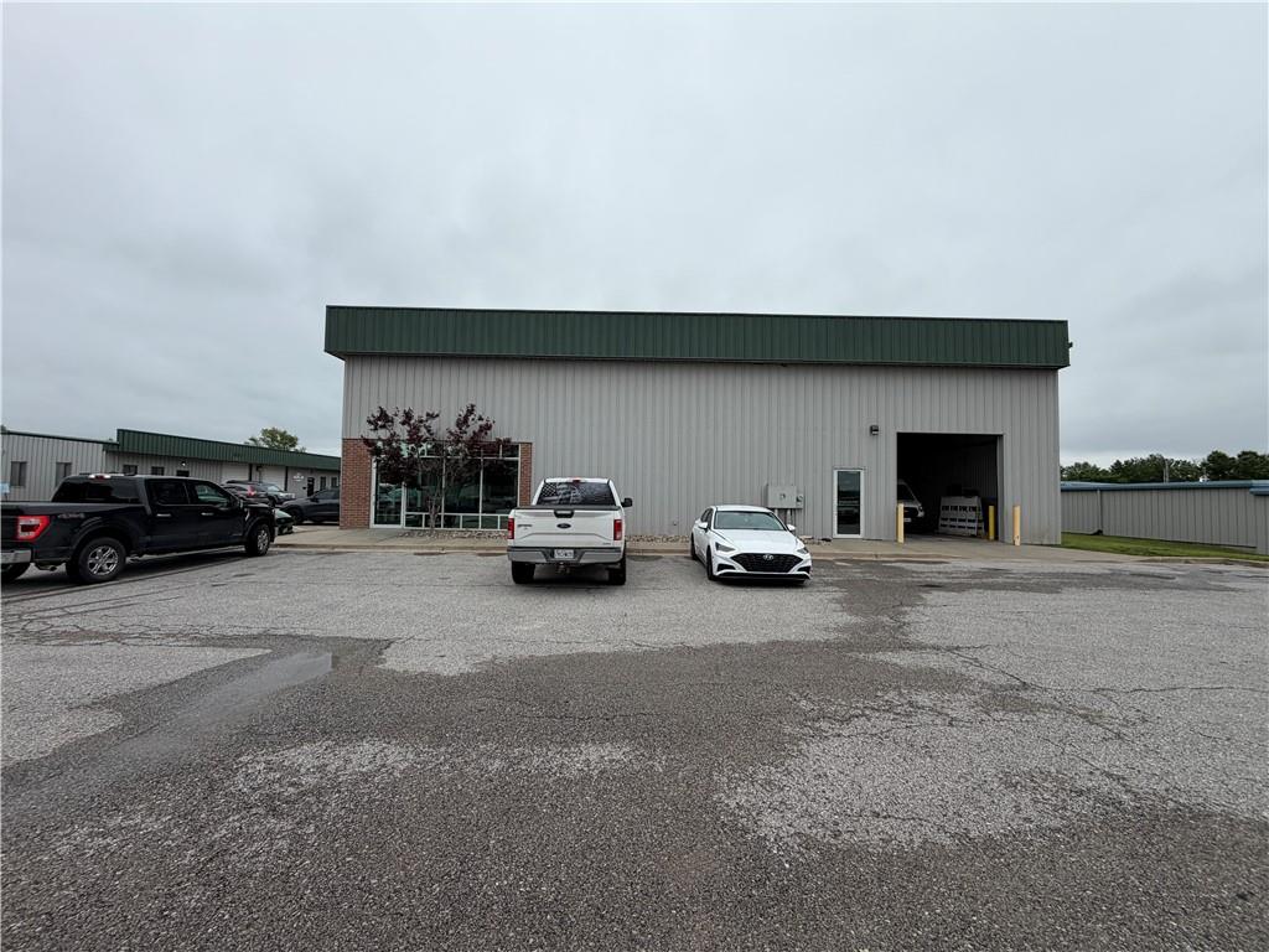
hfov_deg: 102.1
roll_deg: -0.2
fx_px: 513
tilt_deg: +3.8
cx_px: 634
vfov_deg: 85.7
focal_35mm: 14
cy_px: 476
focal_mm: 2.22
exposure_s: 1/770
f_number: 2.2
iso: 32
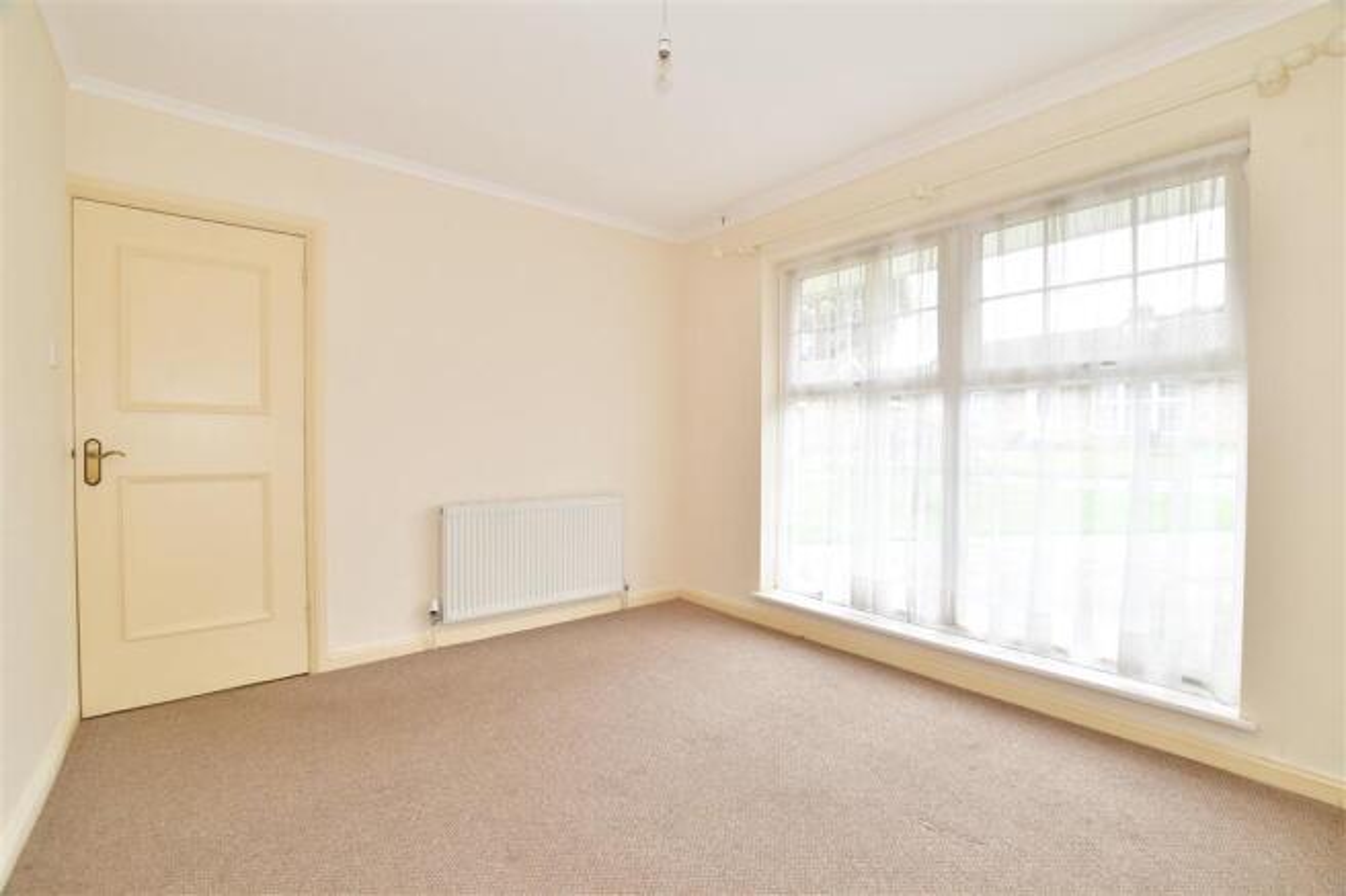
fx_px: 561
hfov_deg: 100.4
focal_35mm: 15
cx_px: 673
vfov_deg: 77.3
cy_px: 448
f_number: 7.1
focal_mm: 10
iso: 160
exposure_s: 1/8
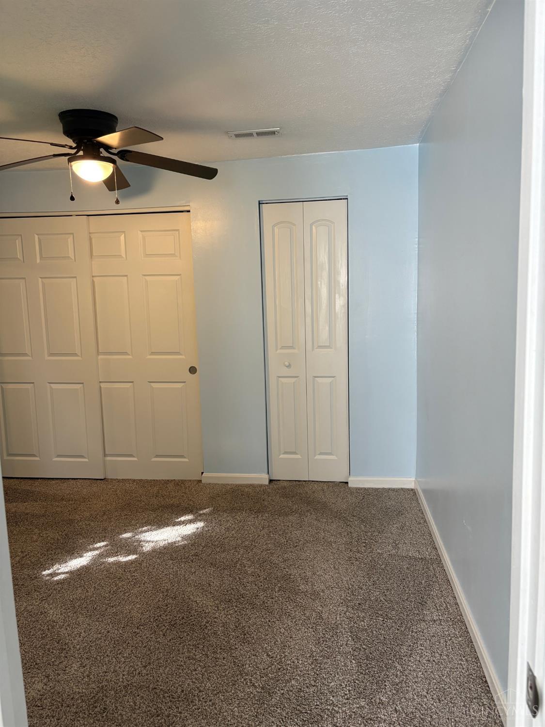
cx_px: 272
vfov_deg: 67.3
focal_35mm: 26
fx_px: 546
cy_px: 364
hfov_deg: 53.1
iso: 160
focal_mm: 5.96
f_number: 1.6
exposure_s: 1/60
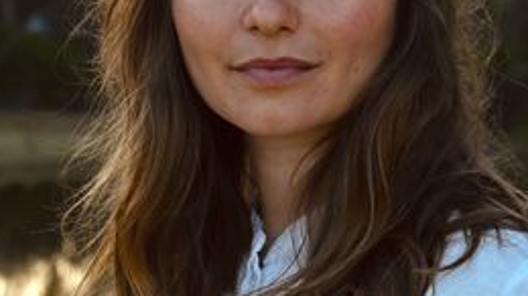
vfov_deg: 8.7
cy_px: 3
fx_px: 1945
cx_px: 236
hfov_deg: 15.5
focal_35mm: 139
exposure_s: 1/200
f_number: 6.3
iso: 125
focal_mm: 50
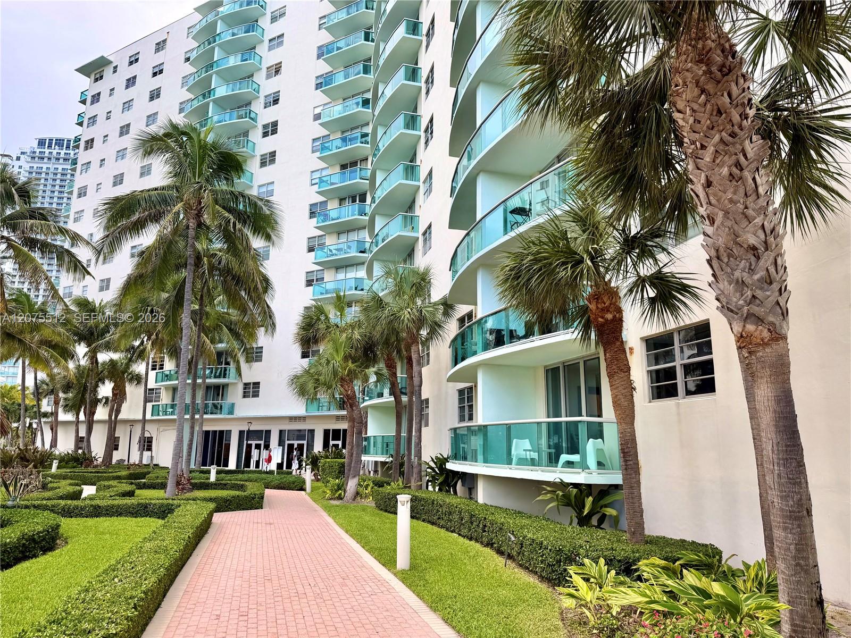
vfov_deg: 56.8
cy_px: 319
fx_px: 590
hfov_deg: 71.6
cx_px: 426
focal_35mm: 24
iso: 80
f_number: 1.78
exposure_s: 1/543
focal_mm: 6.76
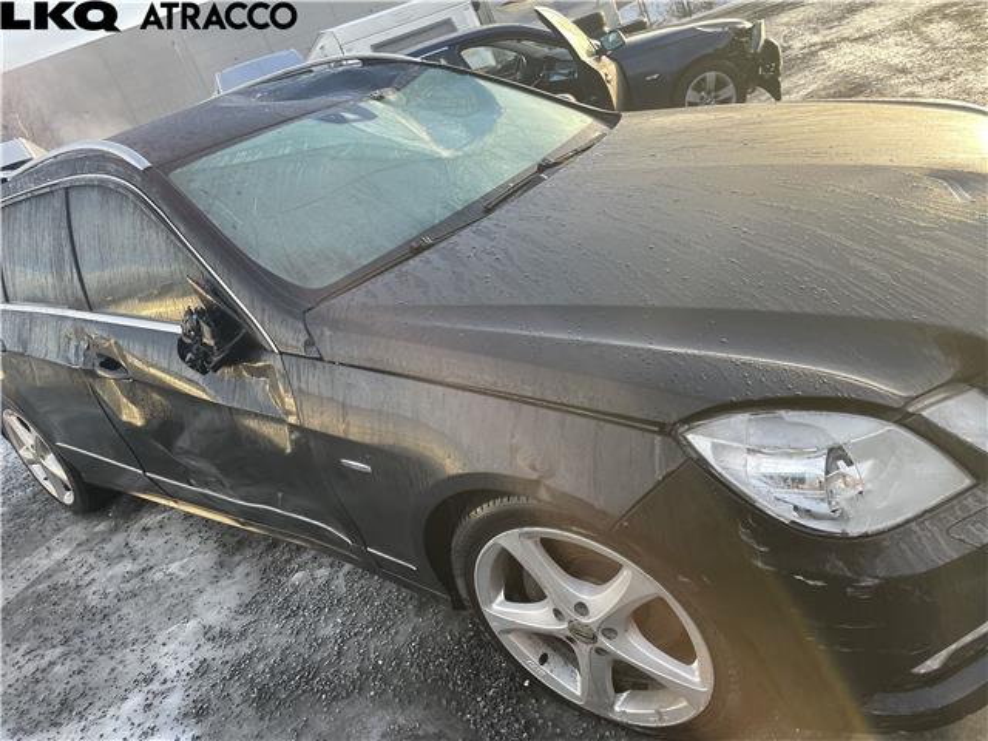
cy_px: 370
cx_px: 494
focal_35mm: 26
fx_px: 742
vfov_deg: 53.1
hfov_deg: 67.3
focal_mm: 4.2
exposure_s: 1/201
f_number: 1.6
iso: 32
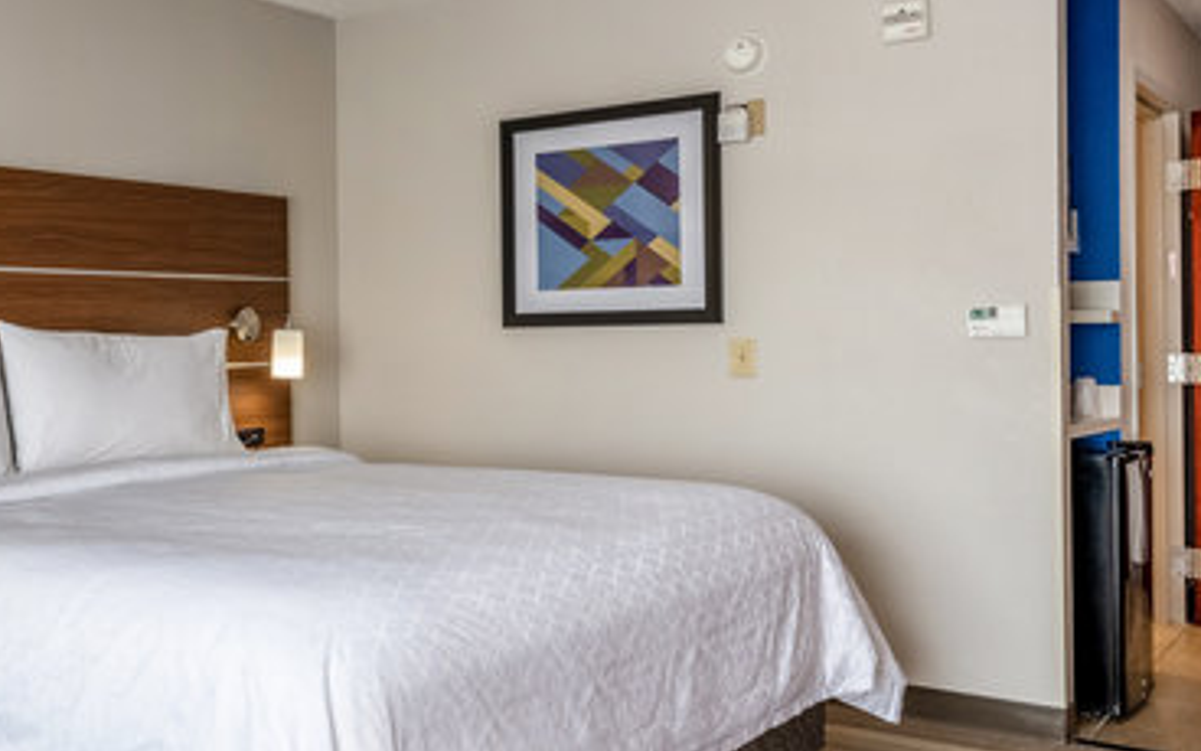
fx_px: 1015
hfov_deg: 48.3
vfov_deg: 39.3
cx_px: -46
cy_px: 581
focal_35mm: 31
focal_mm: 14
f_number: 11
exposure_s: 1/160
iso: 320
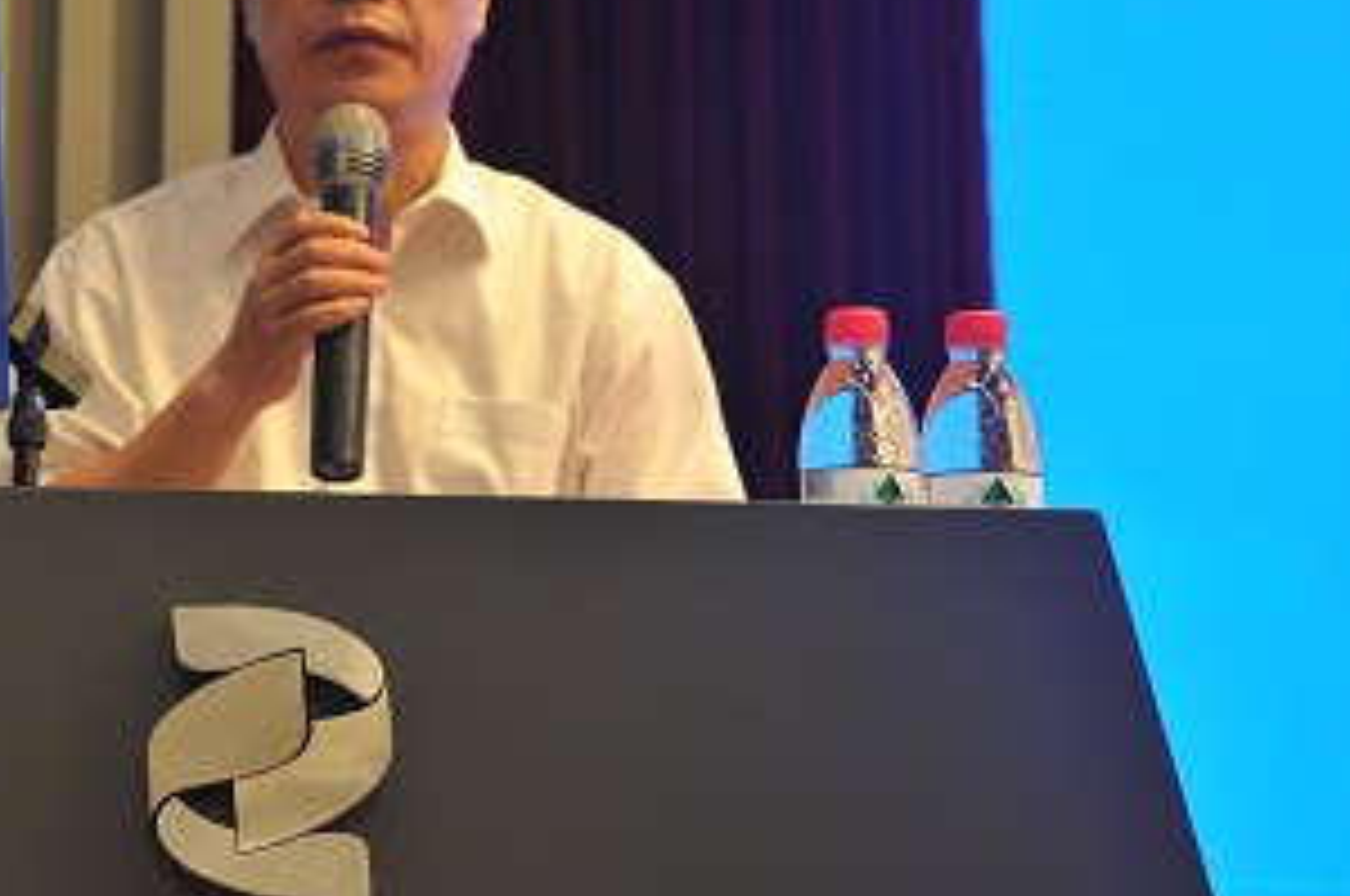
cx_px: 252
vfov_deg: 13.7
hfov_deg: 20.4
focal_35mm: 99
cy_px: 232
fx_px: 3707
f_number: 4.5
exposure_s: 1/125
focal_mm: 55
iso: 1600
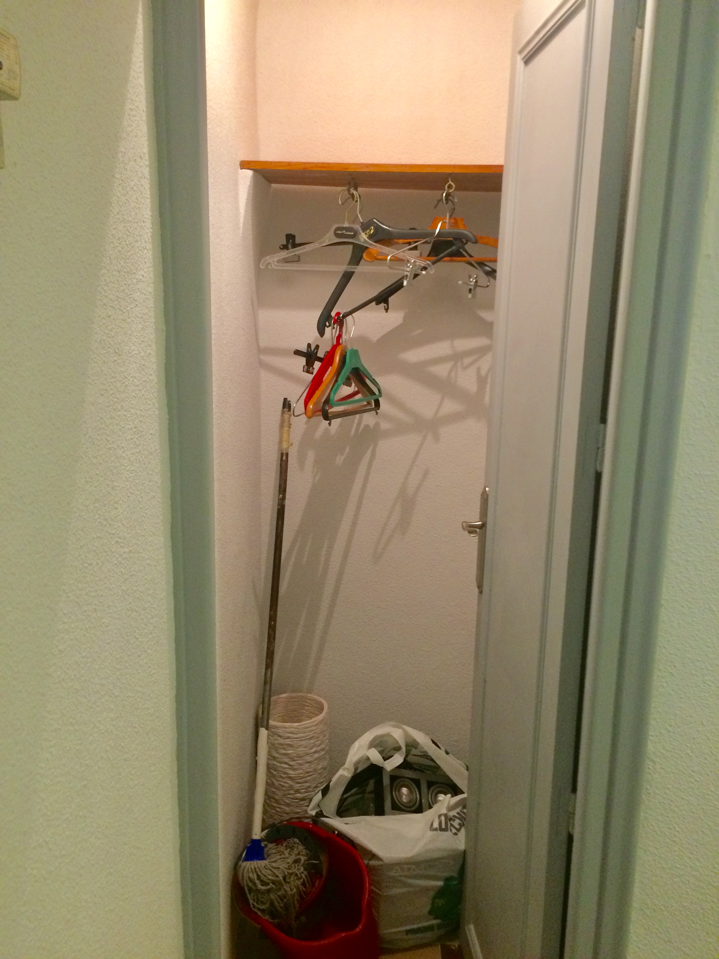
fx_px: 803
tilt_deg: -14.8
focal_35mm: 29
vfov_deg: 61.7
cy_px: 480
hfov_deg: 48.2
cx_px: 360
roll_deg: +0.2
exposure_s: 1/33
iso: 160
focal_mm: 4.15
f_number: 2.2
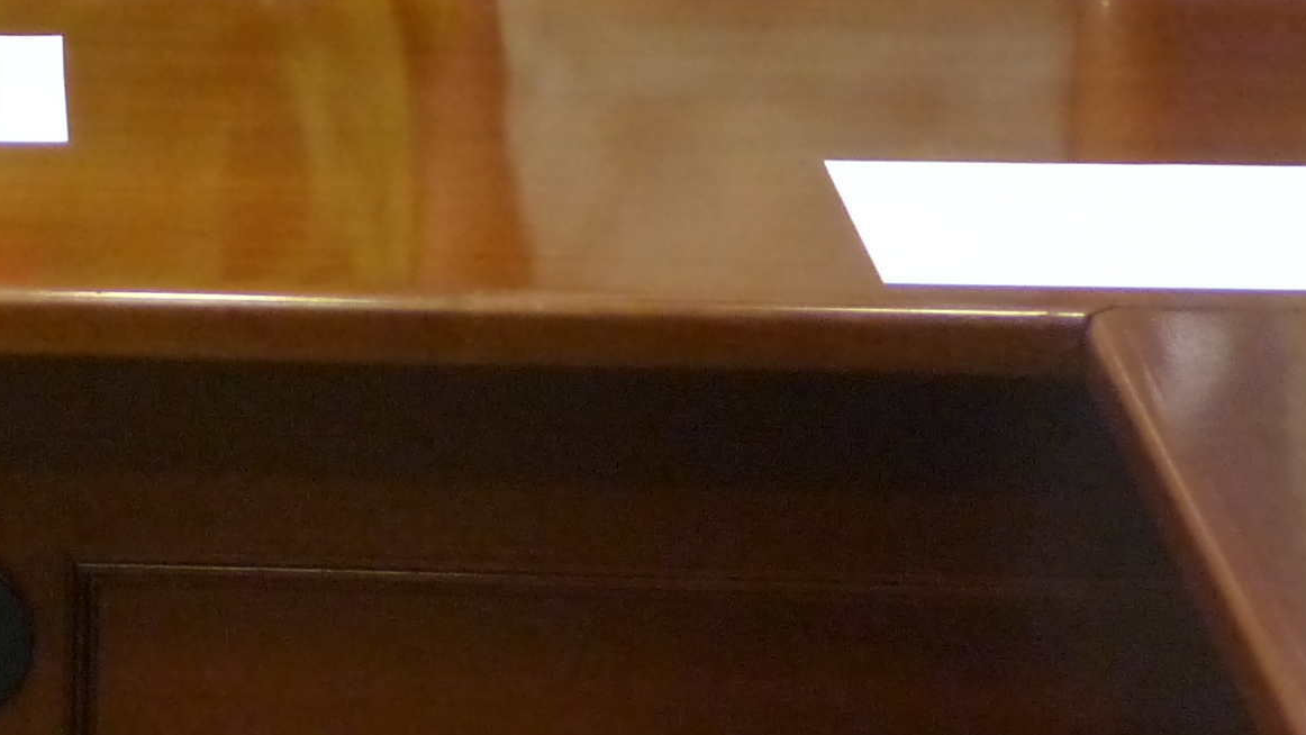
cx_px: -119
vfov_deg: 7.0
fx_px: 5715
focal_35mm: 165
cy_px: -907
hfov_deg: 12.8
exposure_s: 1/60
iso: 400
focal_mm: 7.8
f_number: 2.8
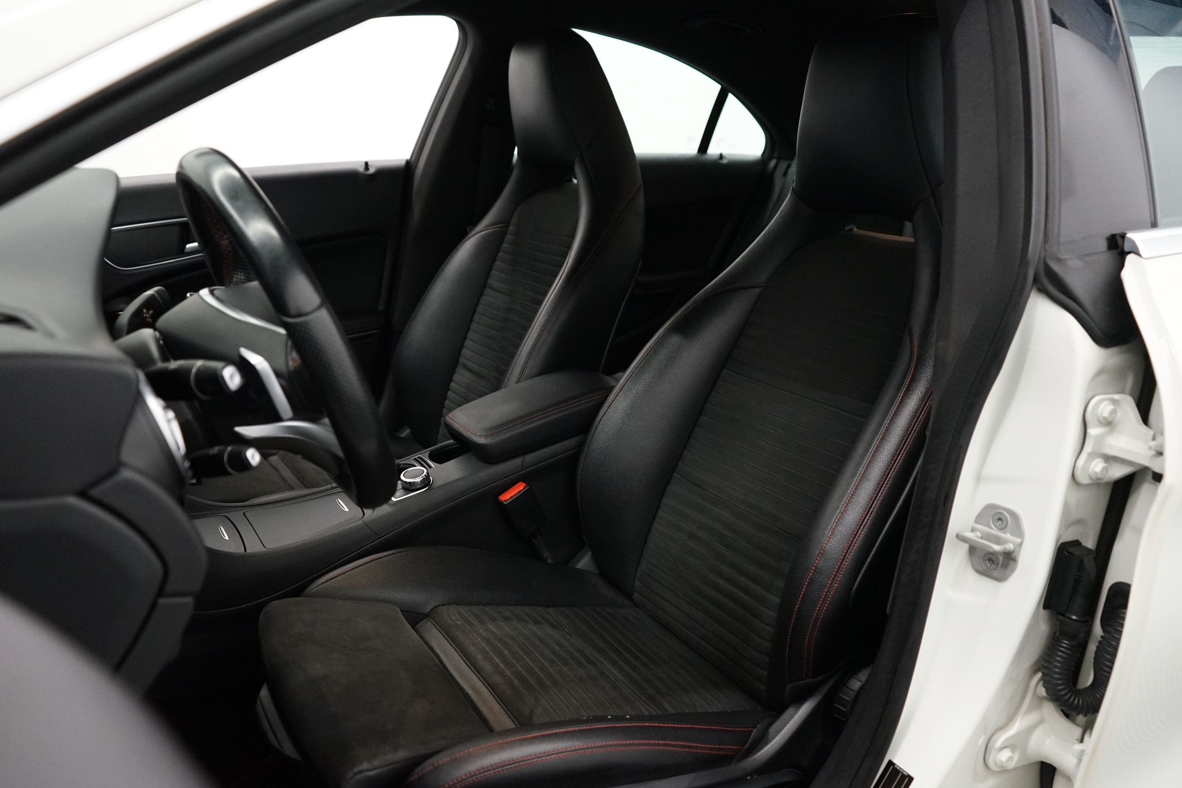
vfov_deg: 45.0
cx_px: 591
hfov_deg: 63.7
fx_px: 952
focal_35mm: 29
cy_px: 394
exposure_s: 1/160
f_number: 3.5
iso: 3200
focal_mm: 29
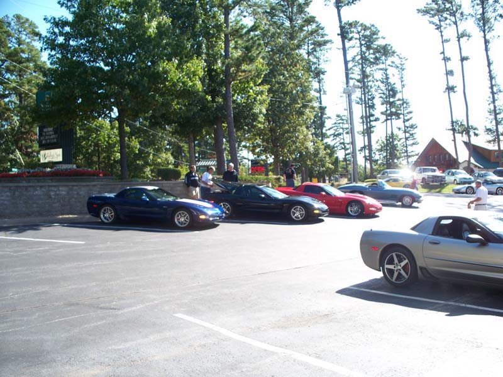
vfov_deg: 39.7
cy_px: 188
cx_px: 252
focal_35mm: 36
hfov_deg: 51.4
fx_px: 523
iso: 64
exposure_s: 1/250
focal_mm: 7.54
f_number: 2.8
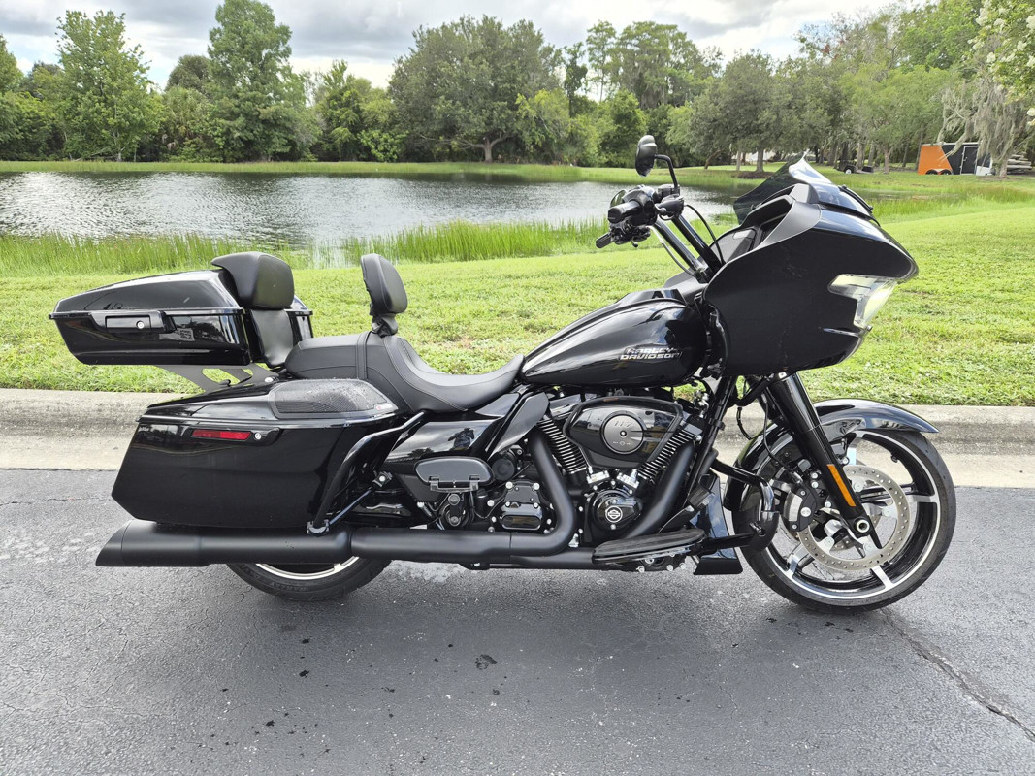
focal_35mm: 23
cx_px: 518
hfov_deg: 73.9
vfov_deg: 58.9
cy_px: 388
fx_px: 688
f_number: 1.8
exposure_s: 1/820
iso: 80
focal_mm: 5.4
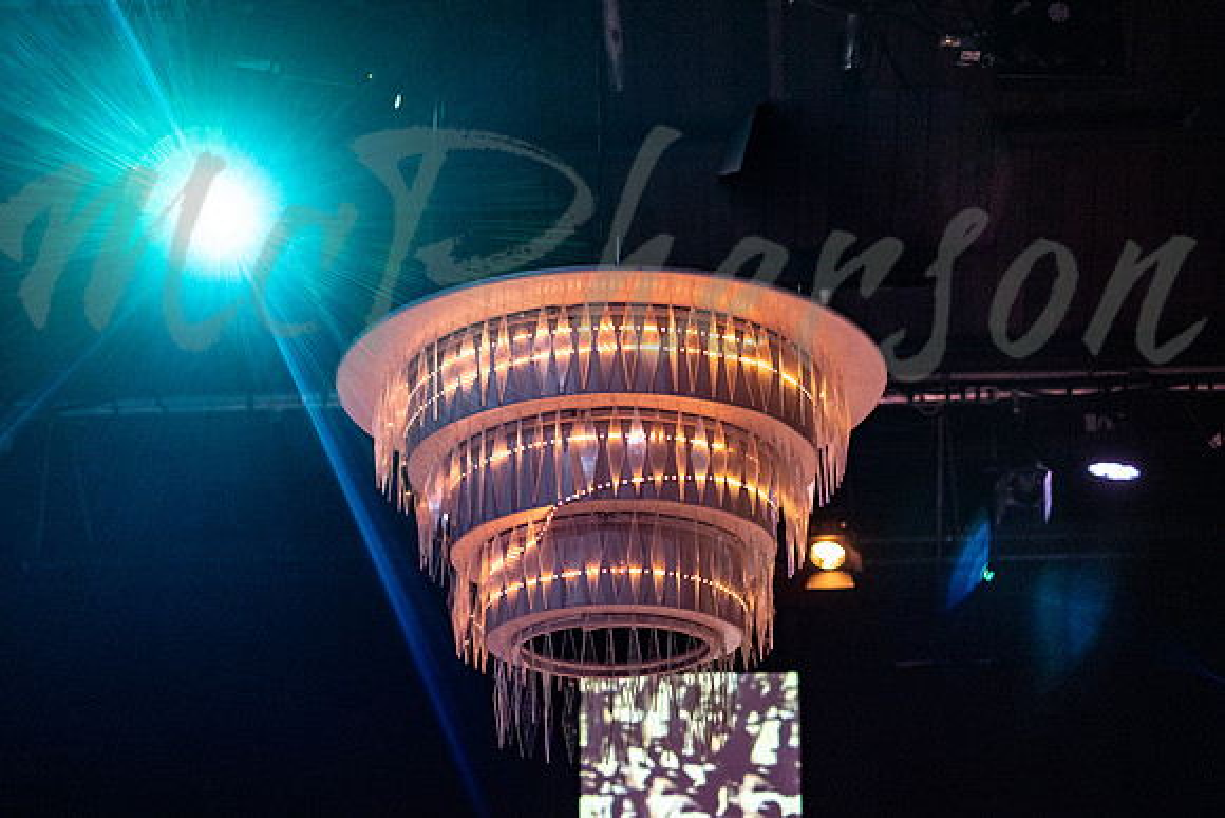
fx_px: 1804
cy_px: 409
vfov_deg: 25.5
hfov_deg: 37.5
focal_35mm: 53
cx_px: 612
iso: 2000
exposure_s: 1/250
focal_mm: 35
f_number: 1.4
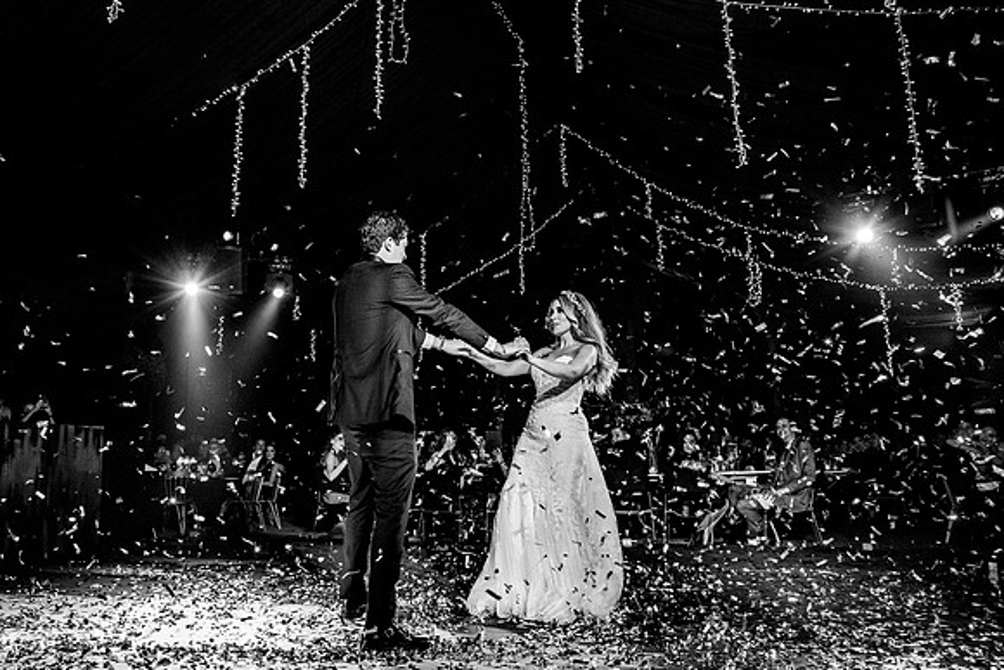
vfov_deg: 47.5
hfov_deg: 66.6
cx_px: 436
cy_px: 319
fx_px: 760
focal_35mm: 27
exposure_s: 1/160
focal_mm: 24
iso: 2000
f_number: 6.3
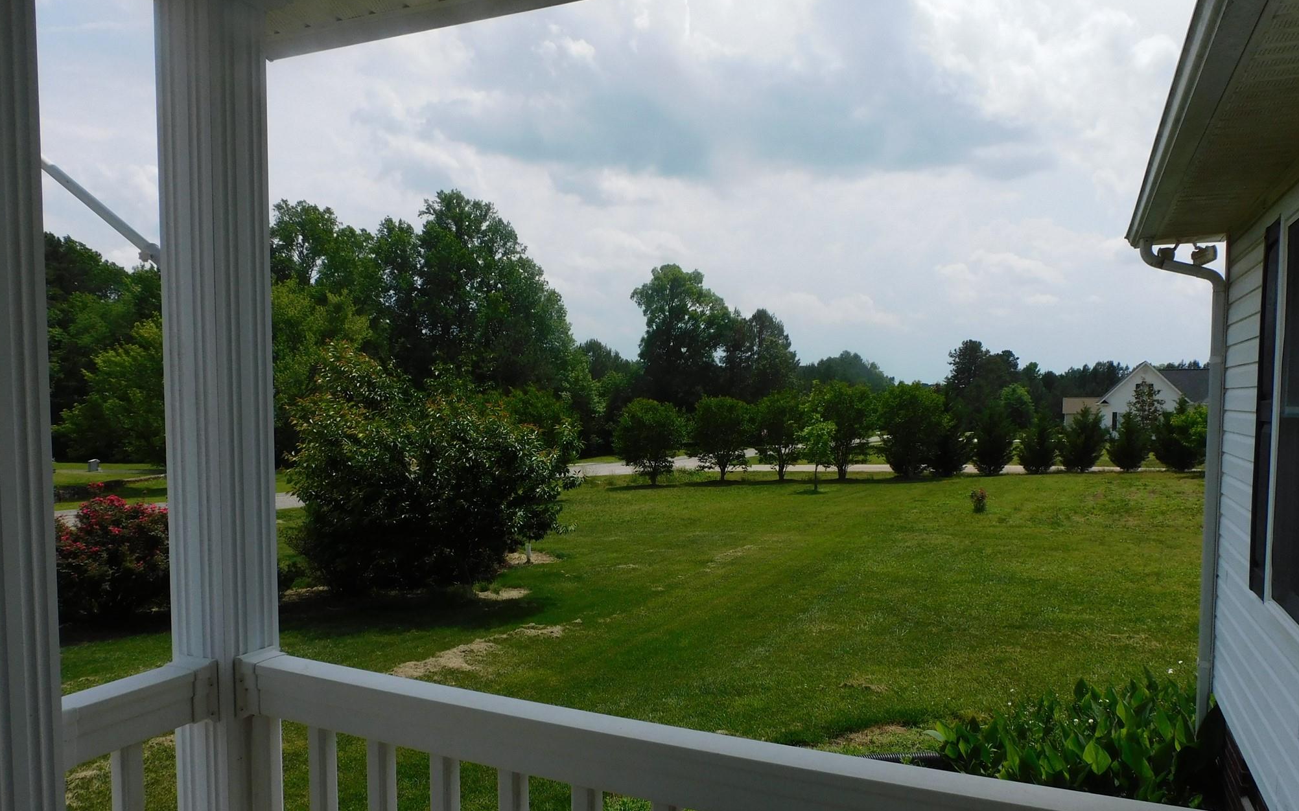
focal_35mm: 26
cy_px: 470
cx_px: 637
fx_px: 920
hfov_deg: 70.4
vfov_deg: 47.4
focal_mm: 4.3
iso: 125
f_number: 4.8
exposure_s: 1/1600
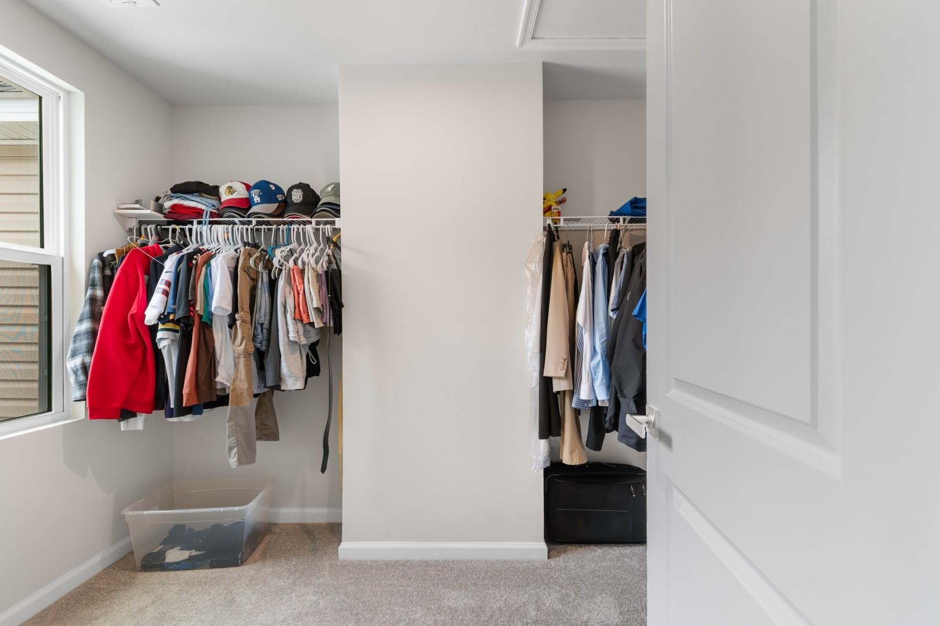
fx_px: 392
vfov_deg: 77.3
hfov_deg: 100.4
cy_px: 313
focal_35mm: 15
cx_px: 470
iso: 100
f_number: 4.5
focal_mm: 10
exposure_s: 1/15
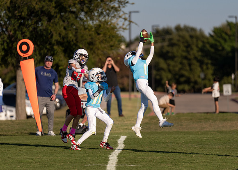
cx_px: 116
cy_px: 85
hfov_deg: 6.0
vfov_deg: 4.3
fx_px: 2260
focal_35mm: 334
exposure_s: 1/2500
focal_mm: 200
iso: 100
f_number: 2.8
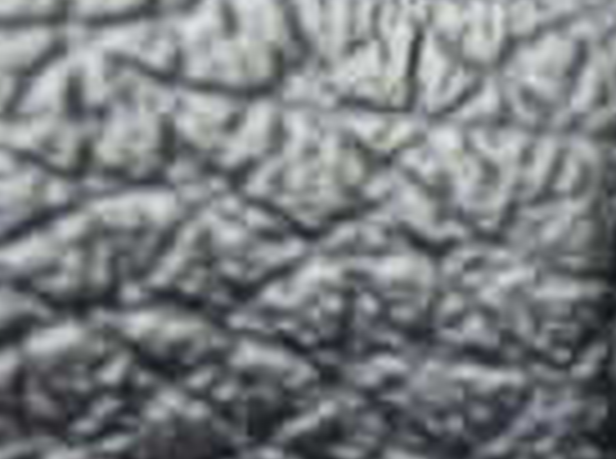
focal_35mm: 195
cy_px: 220
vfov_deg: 7.6
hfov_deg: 7.8
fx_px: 3461
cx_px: 2226
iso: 40
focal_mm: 3.98
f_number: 1.8
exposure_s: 1/120
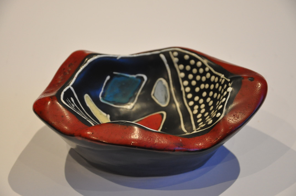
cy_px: 98
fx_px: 924
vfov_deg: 12.1
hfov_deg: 18.2
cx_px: 148
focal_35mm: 112
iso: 1600
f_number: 5.3
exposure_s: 1/30
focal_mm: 75
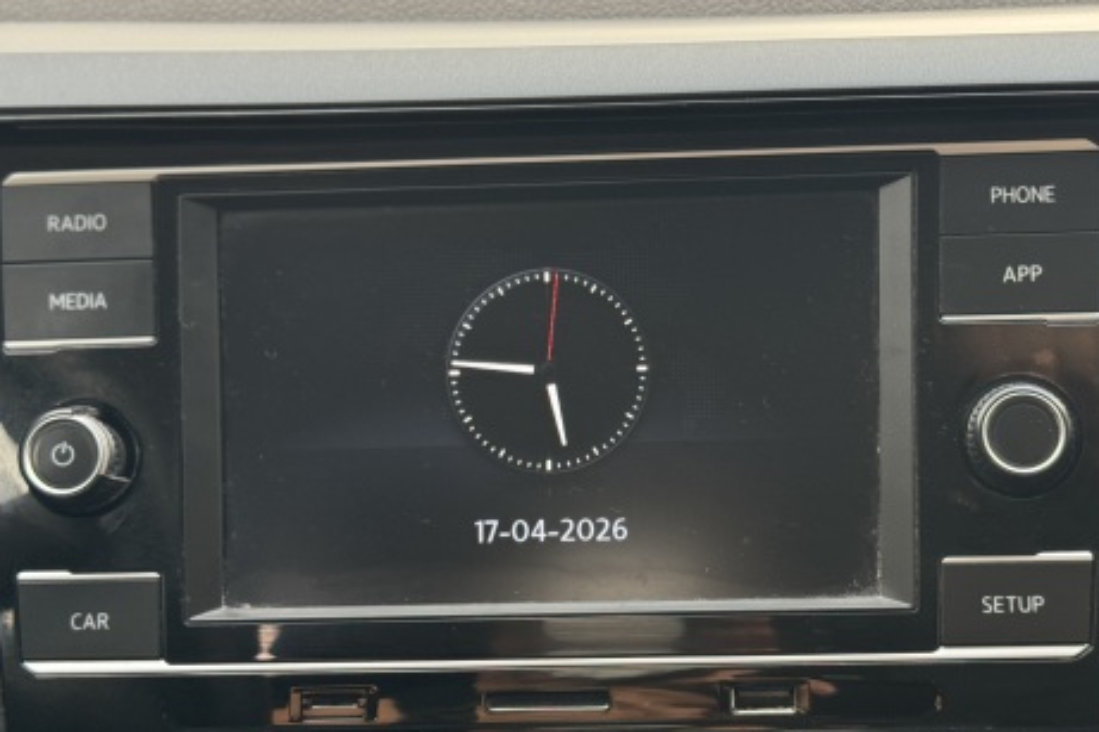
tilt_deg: -18.7
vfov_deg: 20.9
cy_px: 403
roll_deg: +2.6
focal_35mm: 65
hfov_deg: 30.8
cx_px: 696
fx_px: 1983
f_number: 1.78
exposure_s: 1/104
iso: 100
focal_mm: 6.76
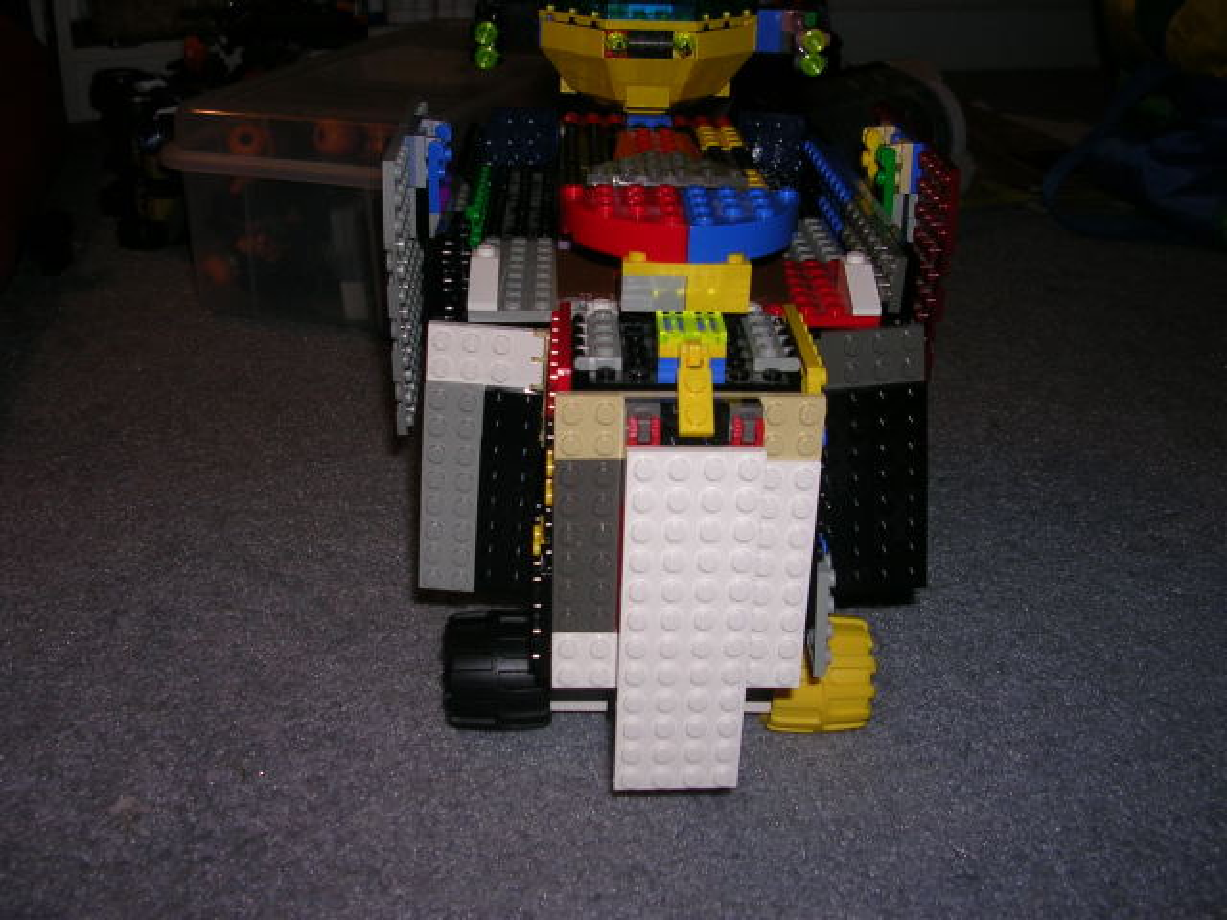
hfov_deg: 49.0
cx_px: 614
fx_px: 1347
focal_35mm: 38
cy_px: 460
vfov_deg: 37.7
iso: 50
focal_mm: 5.8
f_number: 2.8
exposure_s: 1/60.1
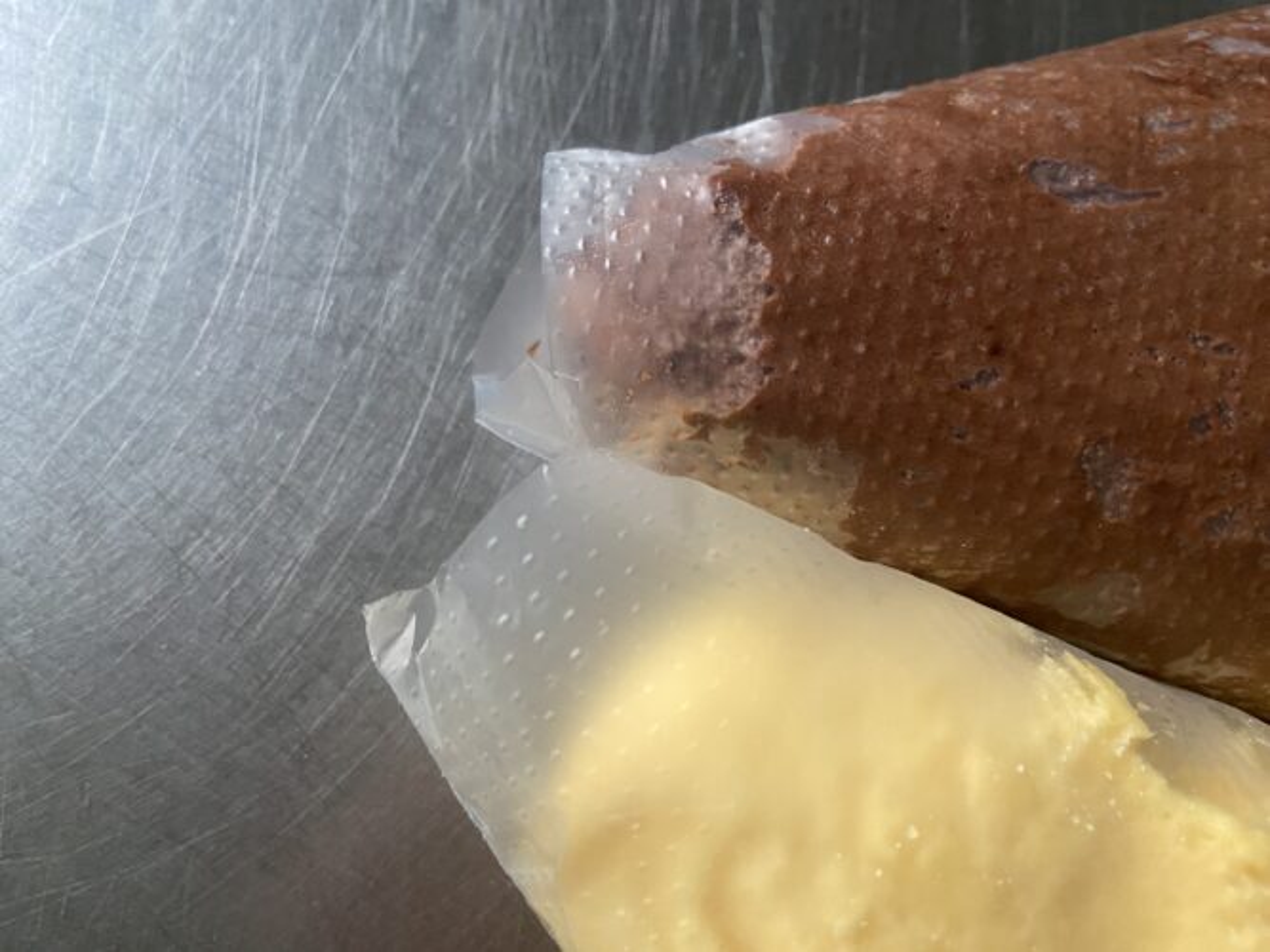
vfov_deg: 54.9
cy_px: 476
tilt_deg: -78.5
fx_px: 917
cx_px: 635
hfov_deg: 69.4
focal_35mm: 25
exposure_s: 1/60
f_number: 1.8
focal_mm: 4.25
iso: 400
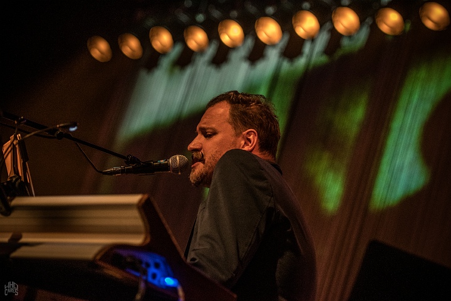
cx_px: 226
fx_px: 1691
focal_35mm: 135
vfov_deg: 10.2
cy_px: 150
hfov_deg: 15.2
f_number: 2.8
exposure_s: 1/80
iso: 2500
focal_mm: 90
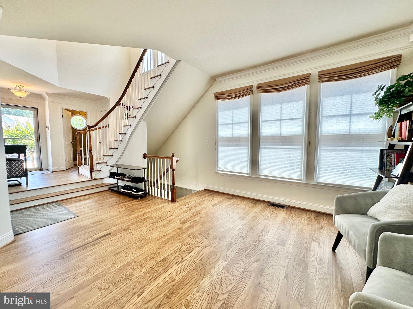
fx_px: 167
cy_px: 154
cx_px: 206
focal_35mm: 14
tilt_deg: -3.9
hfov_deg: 102.1
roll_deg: +0.5
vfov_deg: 85.7
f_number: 2.2
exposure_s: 1/120
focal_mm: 2.22
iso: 64
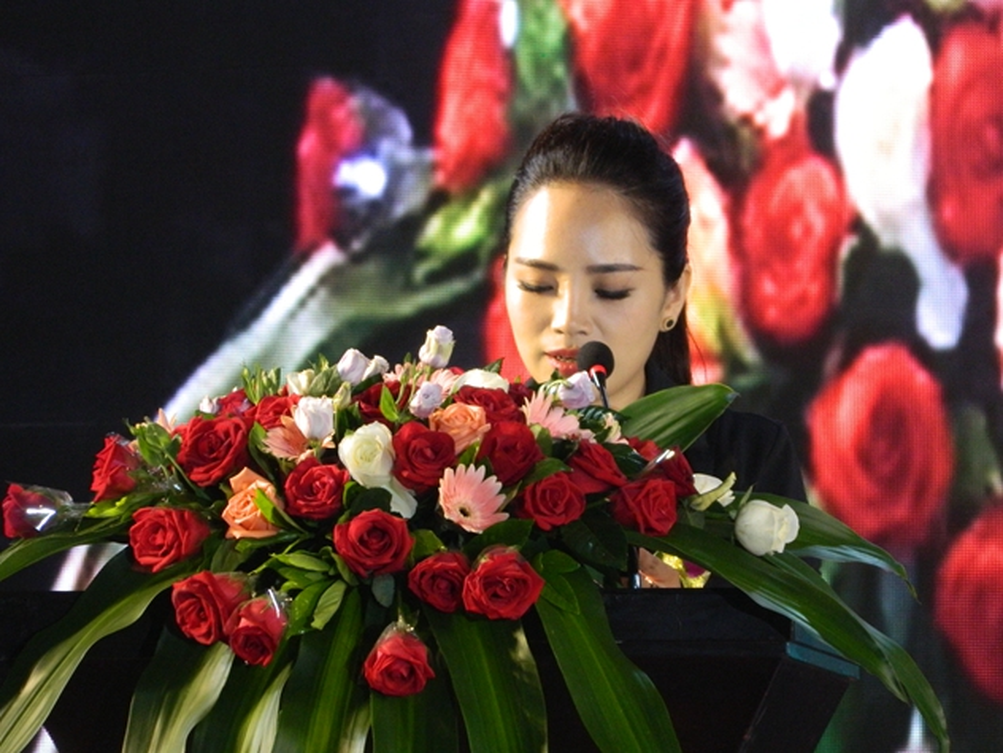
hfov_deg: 6.0
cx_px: 502
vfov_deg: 4.5
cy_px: 376
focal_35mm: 332
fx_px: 9620
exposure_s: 1/40
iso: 400
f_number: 5.6
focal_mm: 59.7
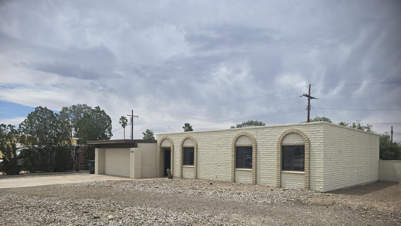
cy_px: 153
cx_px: 206
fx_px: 276
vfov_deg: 43.7
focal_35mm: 26
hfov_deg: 71.9
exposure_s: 1/1120
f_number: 1.7
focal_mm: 6.3
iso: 12
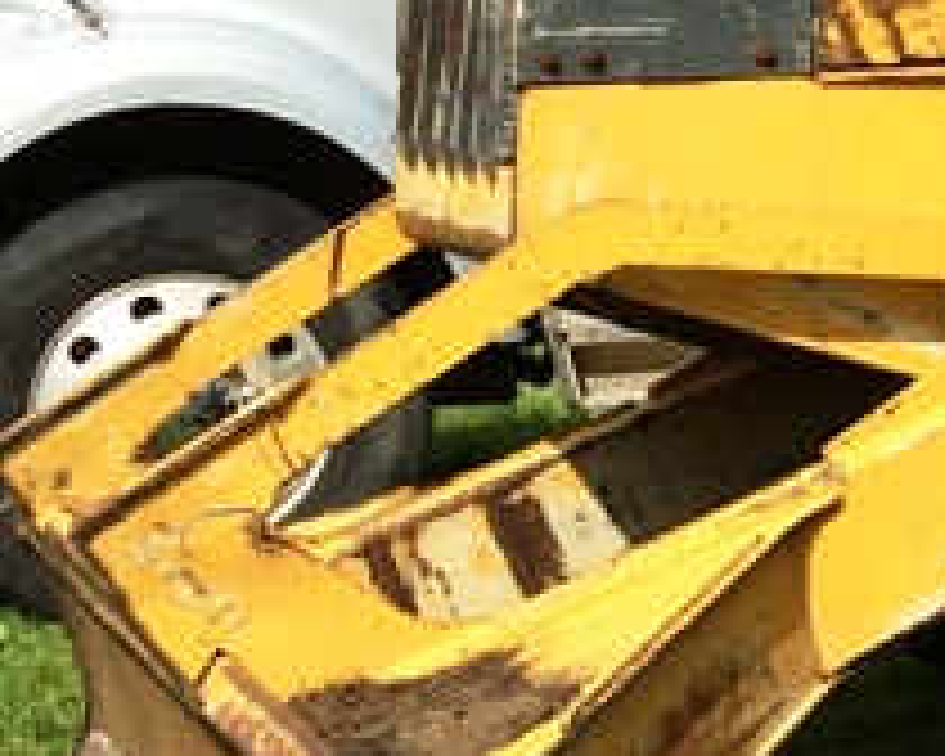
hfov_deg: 11.8
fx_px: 3999
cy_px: 306
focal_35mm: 143
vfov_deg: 10.8
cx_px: 1980
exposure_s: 1/2740
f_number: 2.2
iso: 32
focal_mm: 4.12
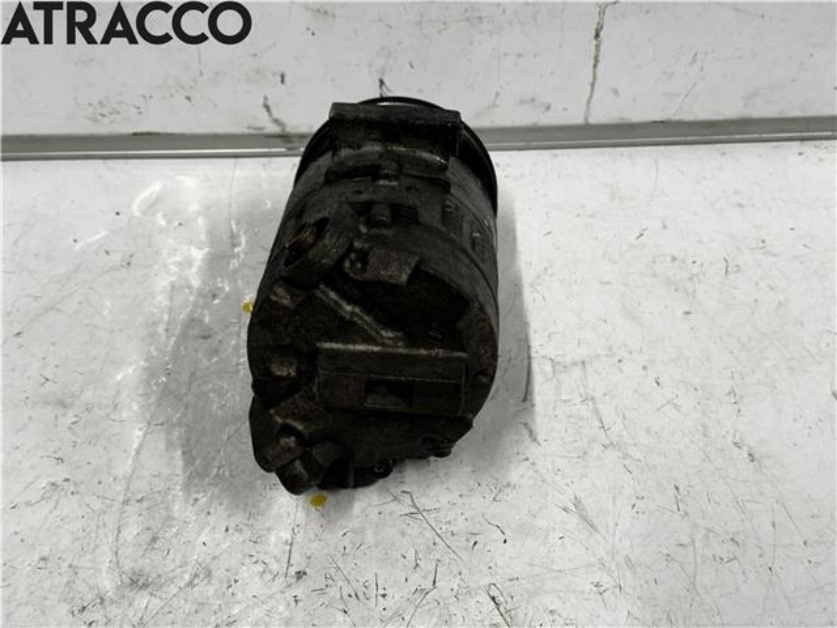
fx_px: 1161
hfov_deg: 39.7
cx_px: 418
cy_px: 314
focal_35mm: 48
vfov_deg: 30.3
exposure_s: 1/50
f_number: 1.78
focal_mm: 6.86
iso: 100
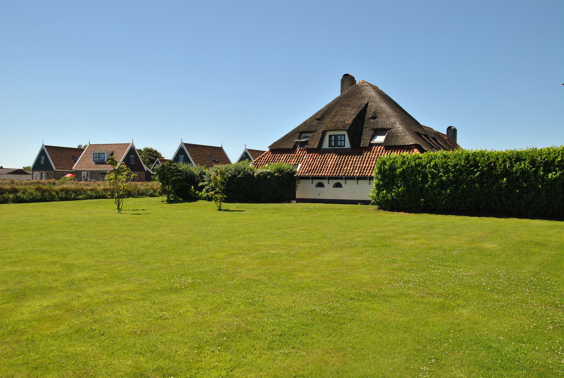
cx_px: 282
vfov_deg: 37.0
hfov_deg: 53.1
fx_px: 565
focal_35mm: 36
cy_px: 189
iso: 100
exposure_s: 1/250
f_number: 8
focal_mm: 24
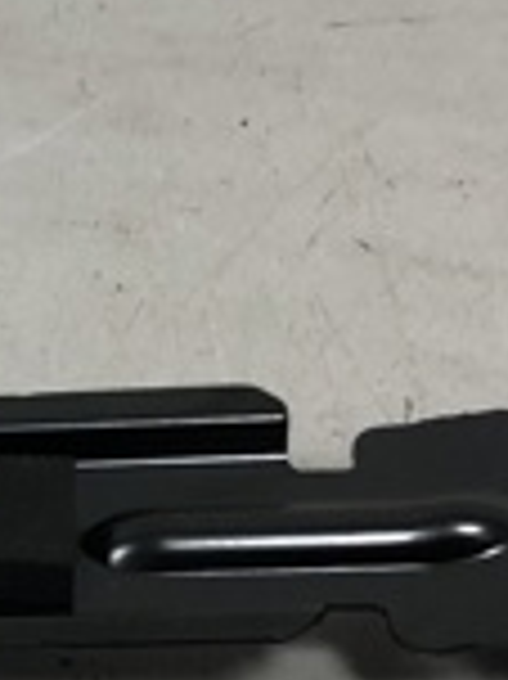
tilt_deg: -45.6
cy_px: 581
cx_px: -283
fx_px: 2332
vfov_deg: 16.4
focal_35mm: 119
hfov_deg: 11.8
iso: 40
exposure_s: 1/33
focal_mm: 4
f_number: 1.8
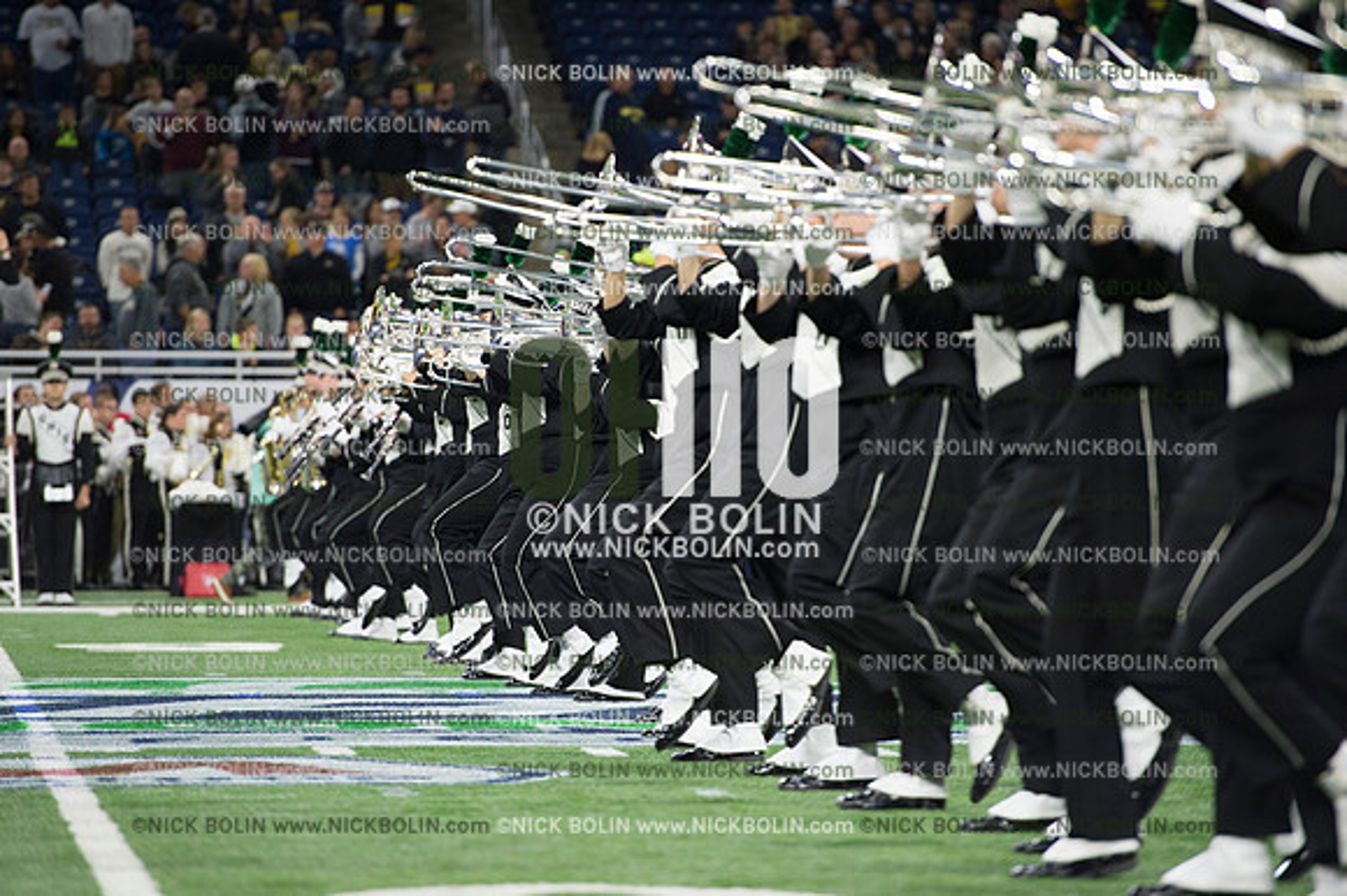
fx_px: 7292
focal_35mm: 195
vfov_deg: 7.0
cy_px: 448
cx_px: 674
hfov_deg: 10.6
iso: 2500
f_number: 3.5
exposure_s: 1/1000
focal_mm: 195
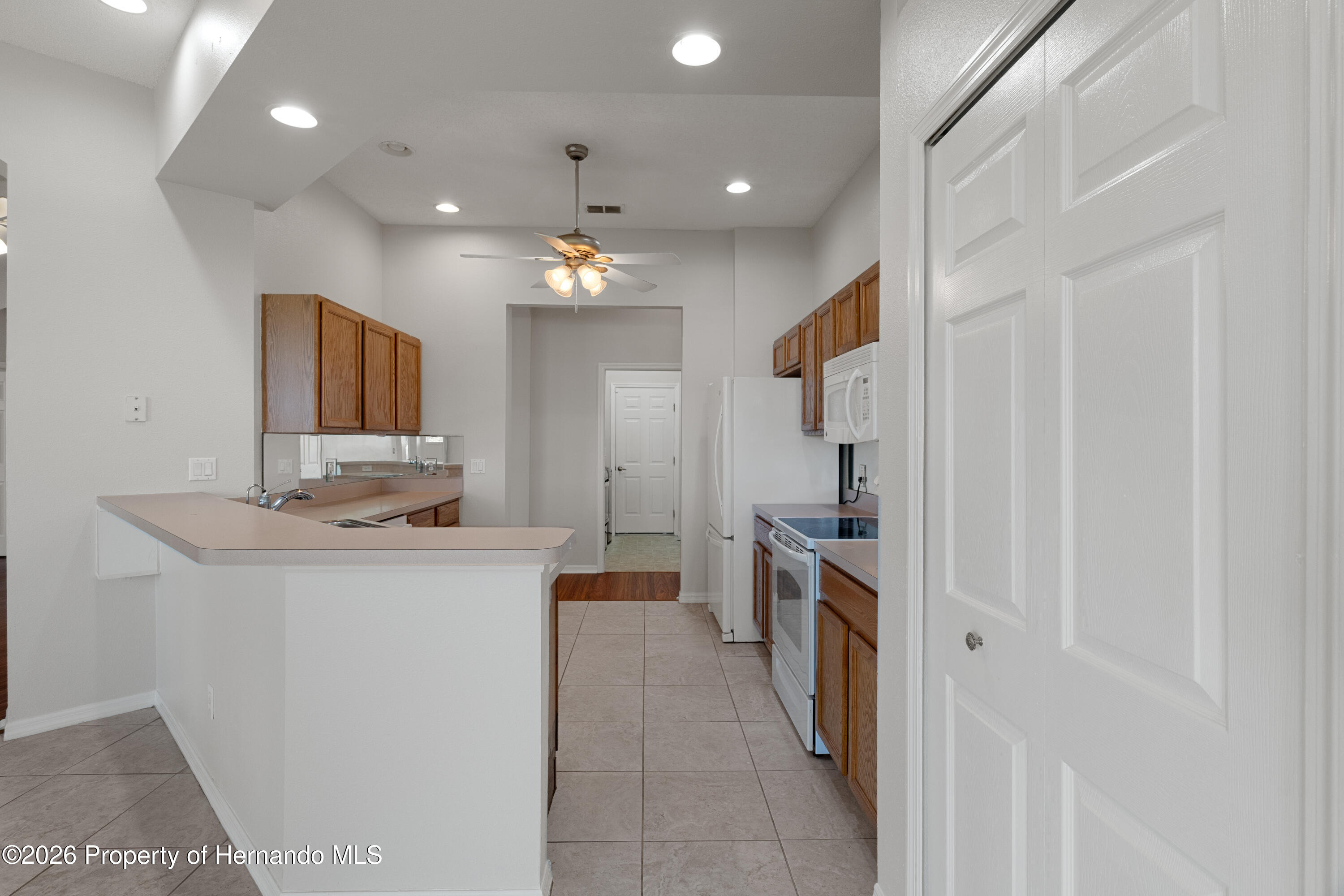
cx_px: 672
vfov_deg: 72.1
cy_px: 448
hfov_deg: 95.0
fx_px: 616
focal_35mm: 16
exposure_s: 1/2
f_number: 8
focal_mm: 11
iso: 250
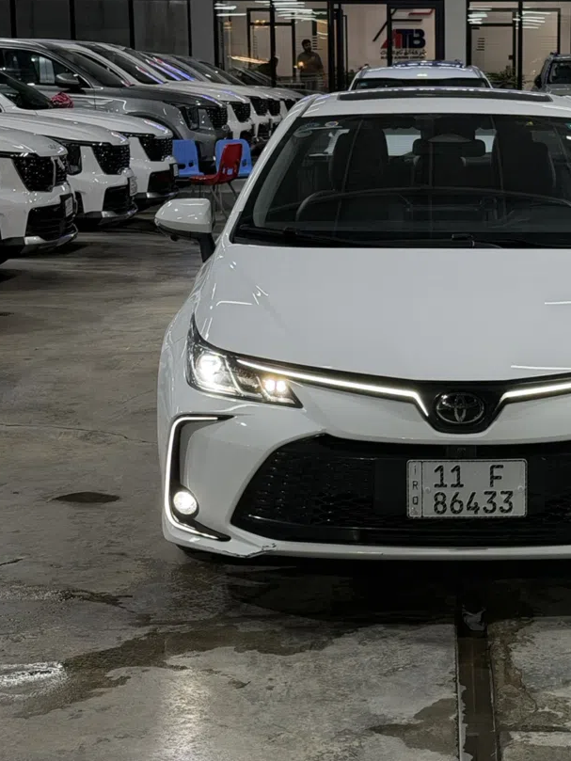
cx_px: 458
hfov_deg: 18.1
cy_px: 391
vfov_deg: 24.1
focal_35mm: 81
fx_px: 1781
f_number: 1.78
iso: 100
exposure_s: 1/100
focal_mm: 6.76
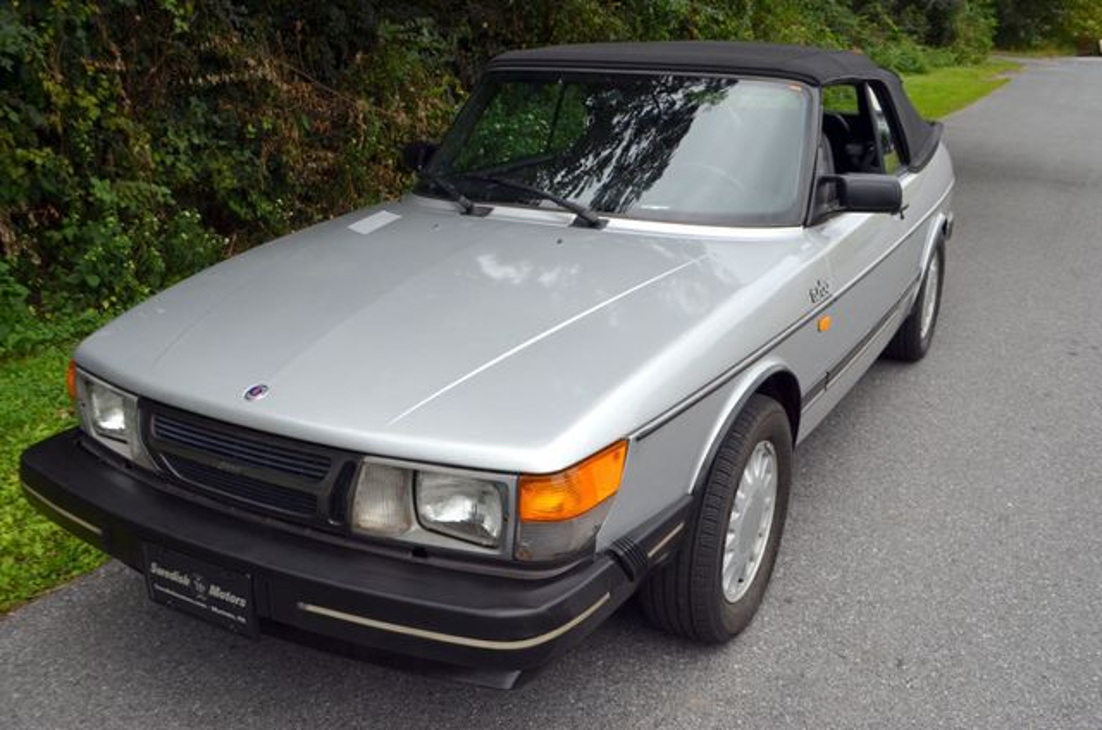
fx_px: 1008
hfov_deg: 57.3
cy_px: 365
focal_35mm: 33
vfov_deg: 39.8
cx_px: 551
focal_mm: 22
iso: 200
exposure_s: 1/200
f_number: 7.1
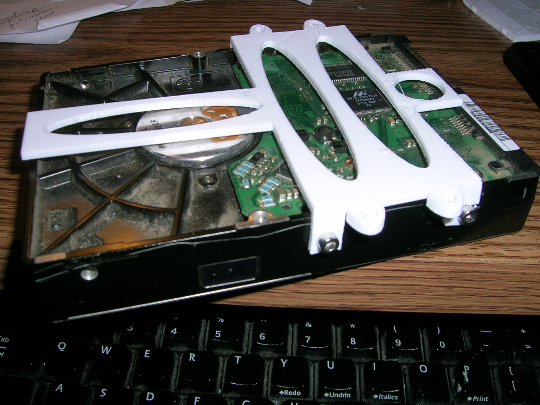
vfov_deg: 40.7
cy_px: 202
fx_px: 546
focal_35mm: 35
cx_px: 270
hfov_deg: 52.6
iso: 50
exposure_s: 1/60.1
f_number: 4.8
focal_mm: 5.4
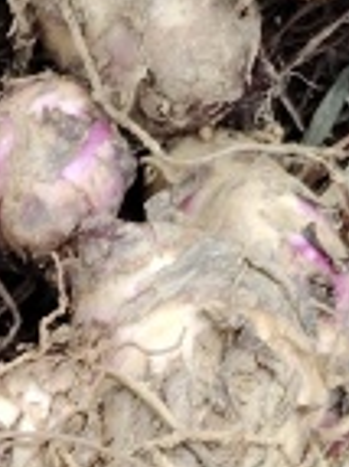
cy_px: 1181
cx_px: -643
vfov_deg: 9.6
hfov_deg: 7.4
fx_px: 2410
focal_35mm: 179
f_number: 1.75
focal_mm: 5.25
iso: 431
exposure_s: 1/400
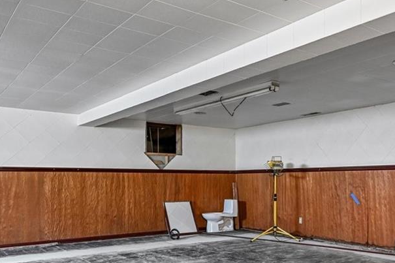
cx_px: 291
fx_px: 406
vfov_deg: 35.6
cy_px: 175
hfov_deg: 50.0
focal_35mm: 37
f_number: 11
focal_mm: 14
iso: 400
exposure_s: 6
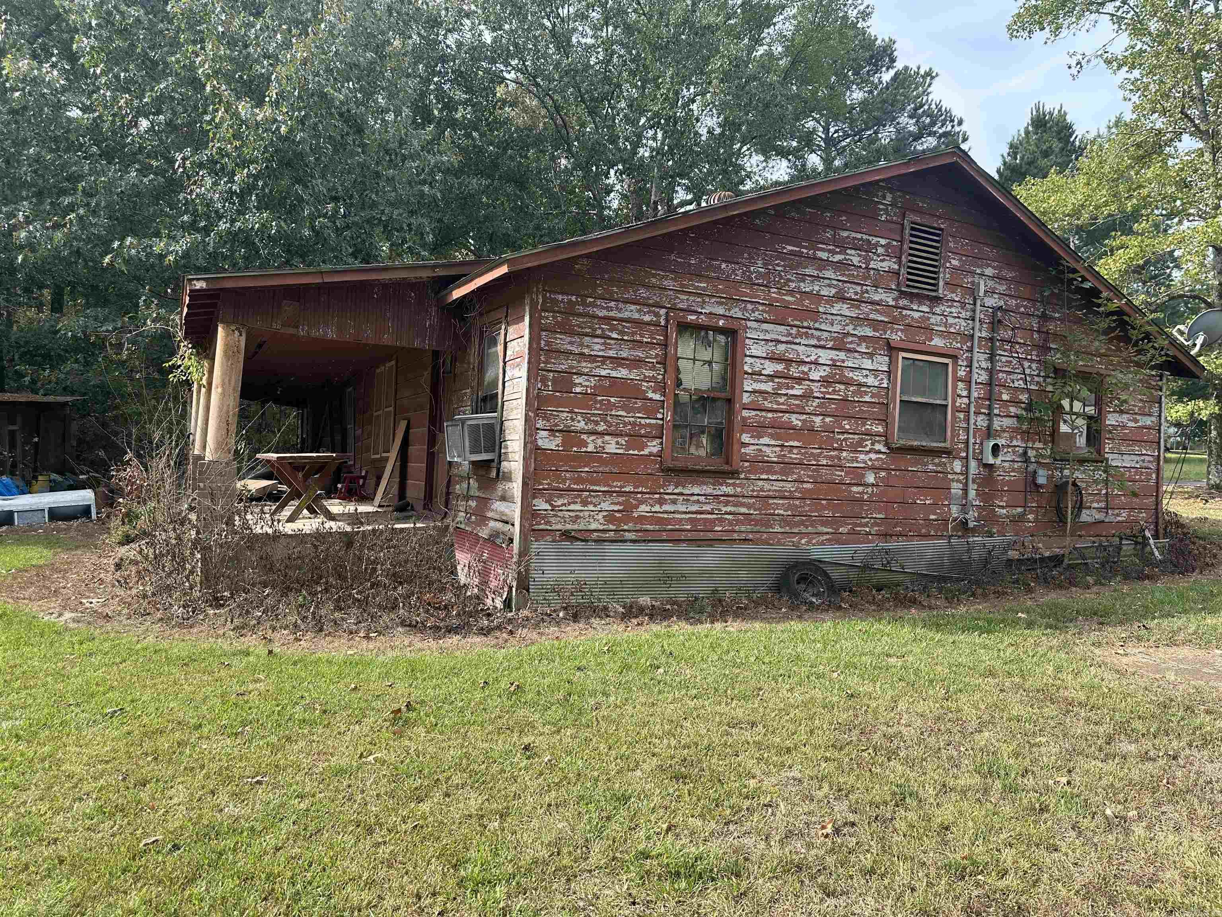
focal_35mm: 24
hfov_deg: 71.6
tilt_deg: +0.8
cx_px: 611
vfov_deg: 56.8
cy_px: 458
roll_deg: -0.3
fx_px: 847
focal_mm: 6.86
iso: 80
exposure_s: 1/903
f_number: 1.78
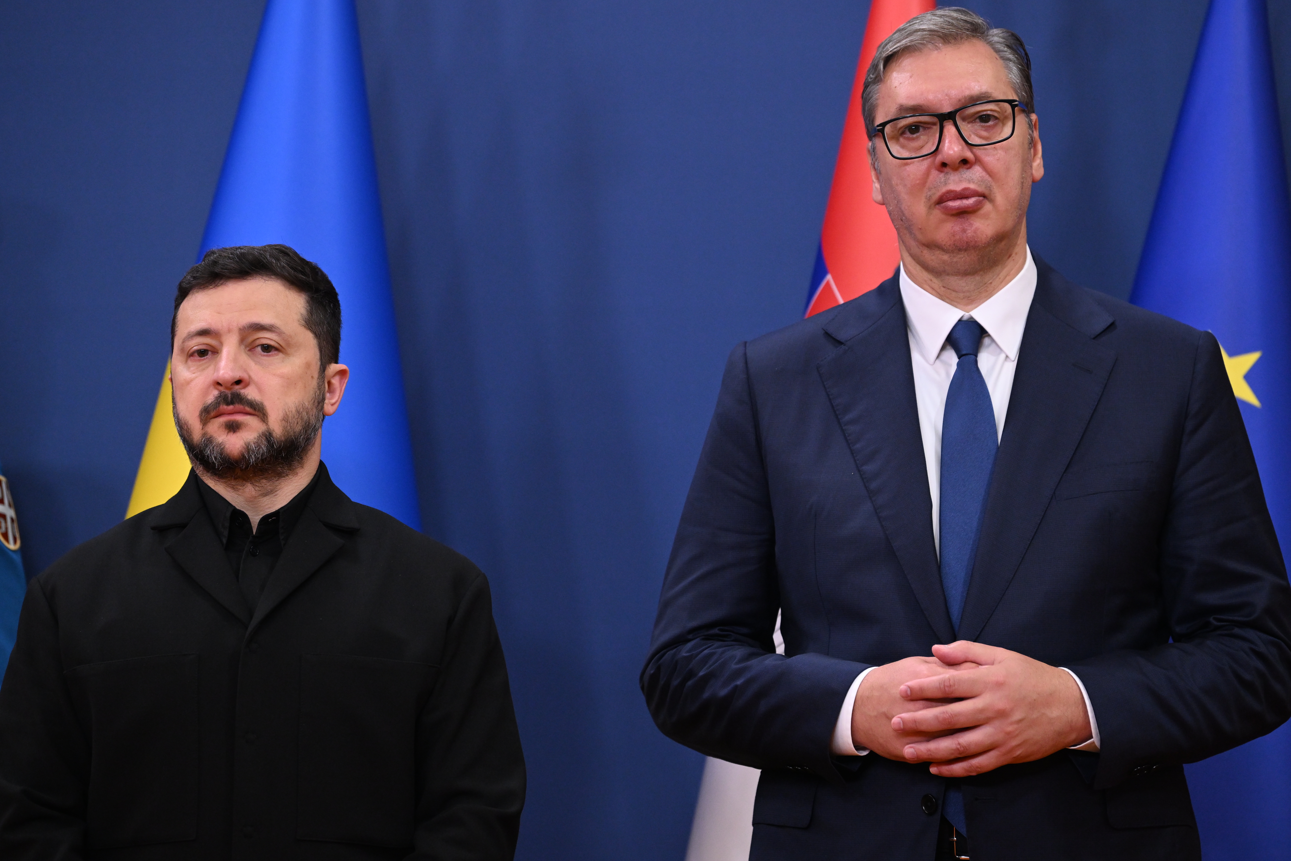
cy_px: 430
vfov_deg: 7.2
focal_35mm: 190
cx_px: 646
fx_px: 6813
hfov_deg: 10.8
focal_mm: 190
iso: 3200
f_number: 4
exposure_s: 1/400
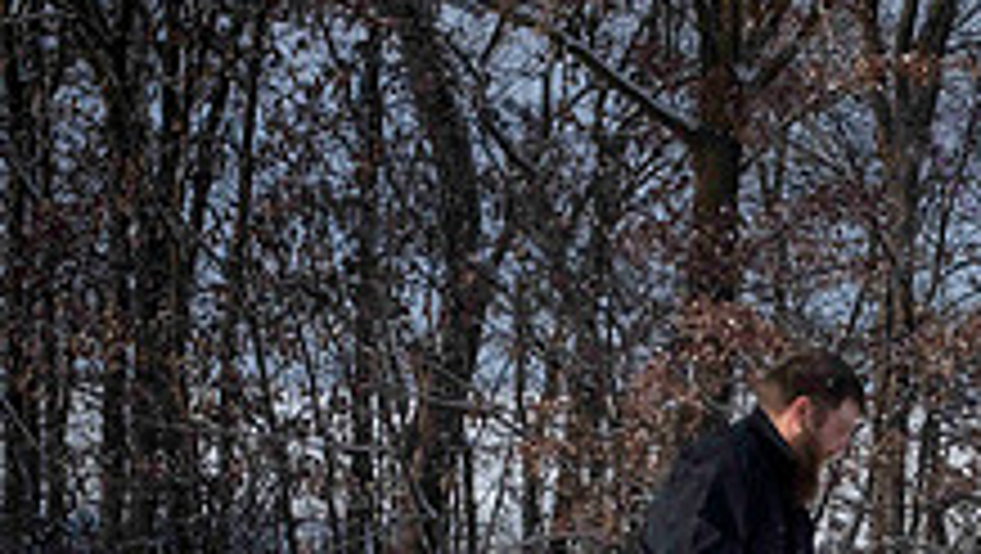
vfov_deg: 5.4
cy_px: 741
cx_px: 1053
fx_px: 5805
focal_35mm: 223
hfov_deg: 9.6
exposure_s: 1/1000
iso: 640
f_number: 16
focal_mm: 80
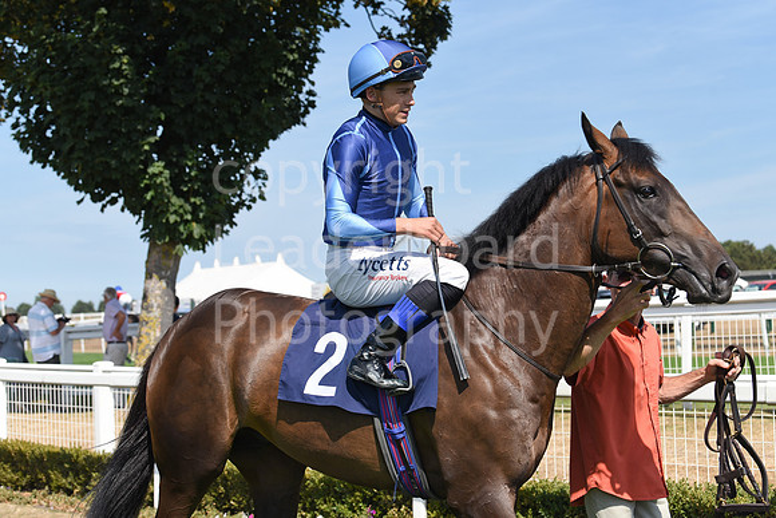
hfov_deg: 28.8
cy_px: 259
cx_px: 388
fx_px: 1509
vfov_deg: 19.5
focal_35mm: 70
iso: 400
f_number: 5.6
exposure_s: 1/2500
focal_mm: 70
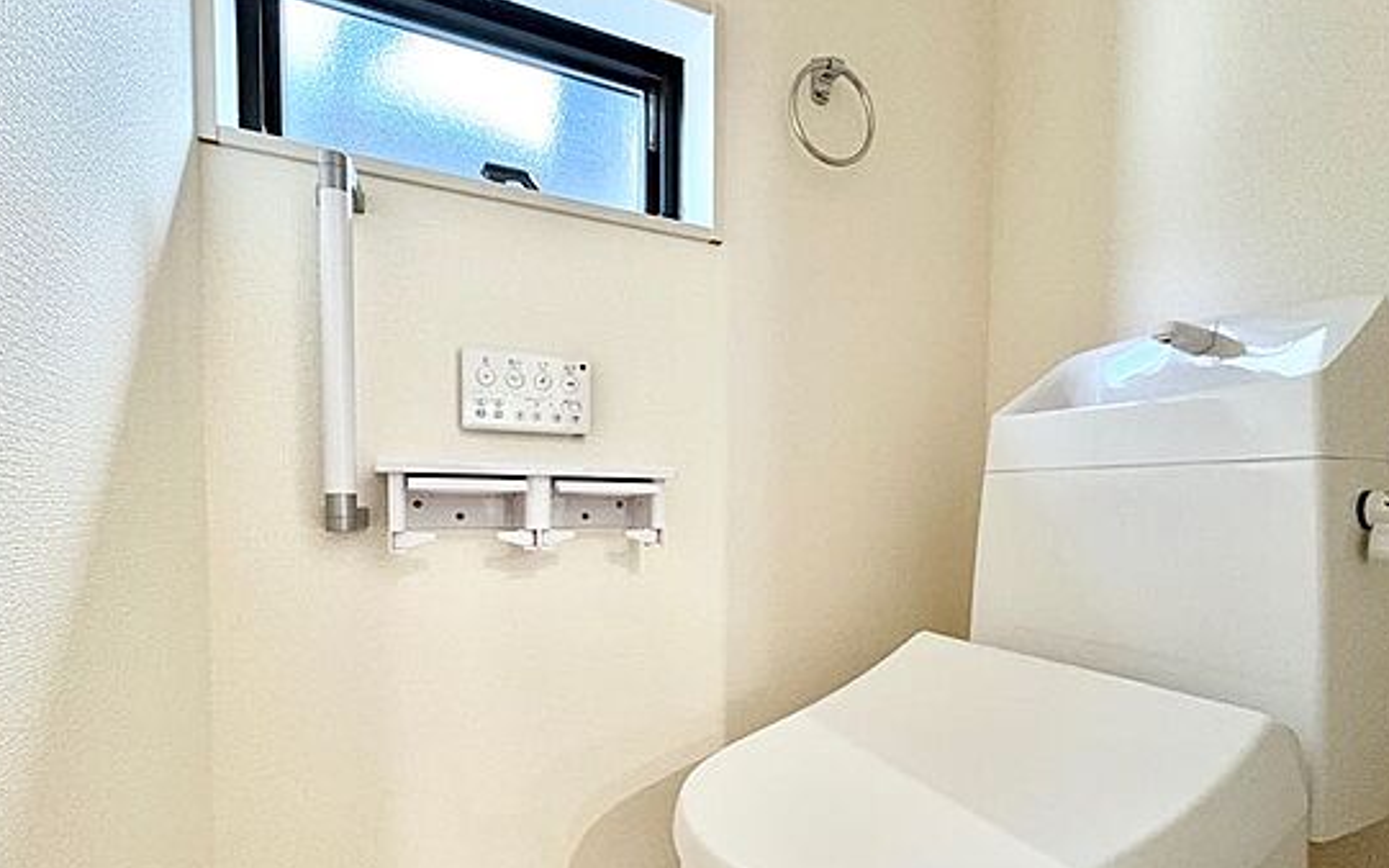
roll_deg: -0.2
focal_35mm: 17
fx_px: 643
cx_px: 680
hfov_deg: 94.4
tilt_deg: -2.0
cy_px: 528
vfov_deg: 67.2
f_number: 2.2
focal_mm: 2.22
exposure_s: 1/50
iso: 800
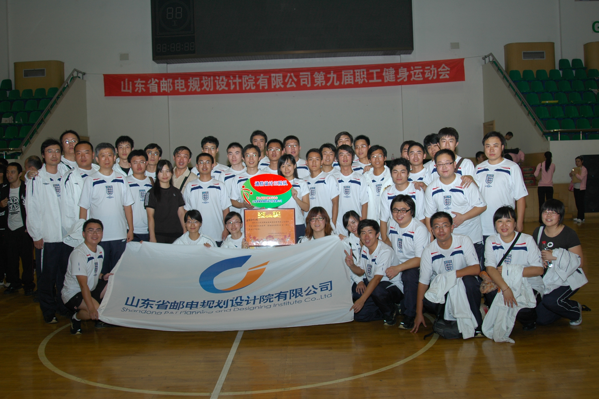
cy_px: 200
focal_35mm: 36
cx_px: 300
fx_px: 598
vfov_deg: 36.8
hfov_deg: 53.2
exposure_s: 1/200
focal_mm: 24
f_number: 3.2
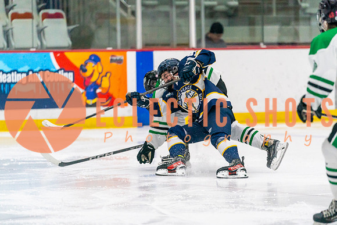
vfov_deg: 5.4
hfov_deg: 8.0
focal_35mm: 257
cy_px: 133
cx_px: 190
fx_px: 2406
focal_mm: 200
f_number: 2.8
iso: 4000
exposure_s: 1/1600
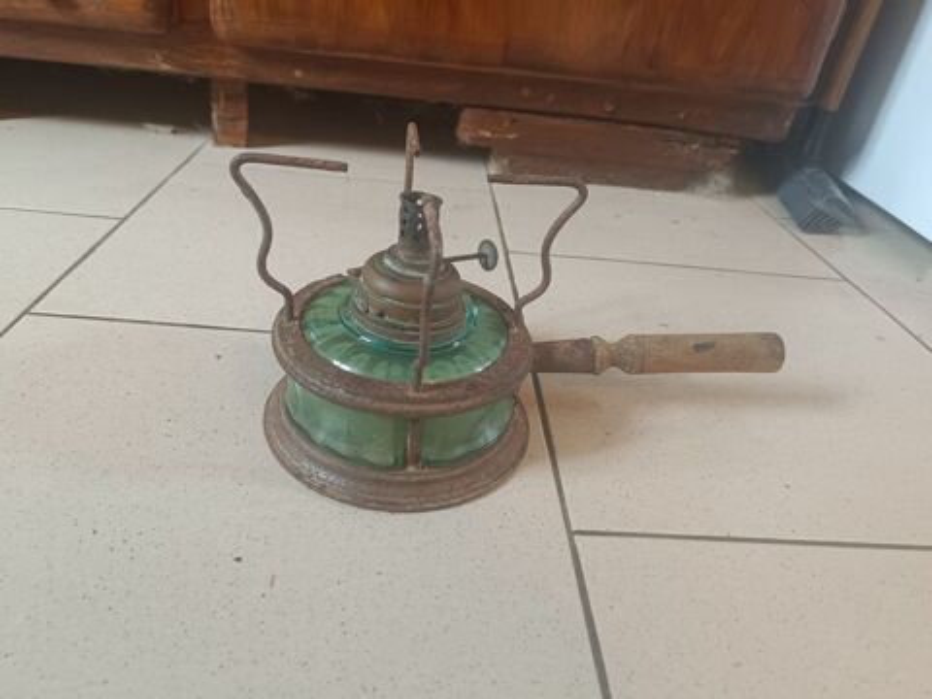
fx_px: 646
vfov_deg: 56.8
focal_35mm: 24
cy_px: 350
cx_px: 466
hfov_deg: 71.6
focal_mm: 5.59
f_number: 1.88
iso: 897
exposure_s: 1/25
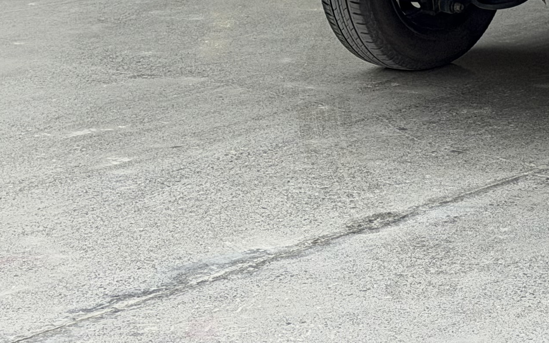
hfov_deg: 12.4
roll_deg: -1.1
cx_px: 796
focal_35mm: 162
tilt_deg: -4.8
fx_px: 2424
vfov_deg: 7.9
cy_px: -250
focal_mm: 6.76
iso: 80
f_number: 1.78
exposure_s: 1/100
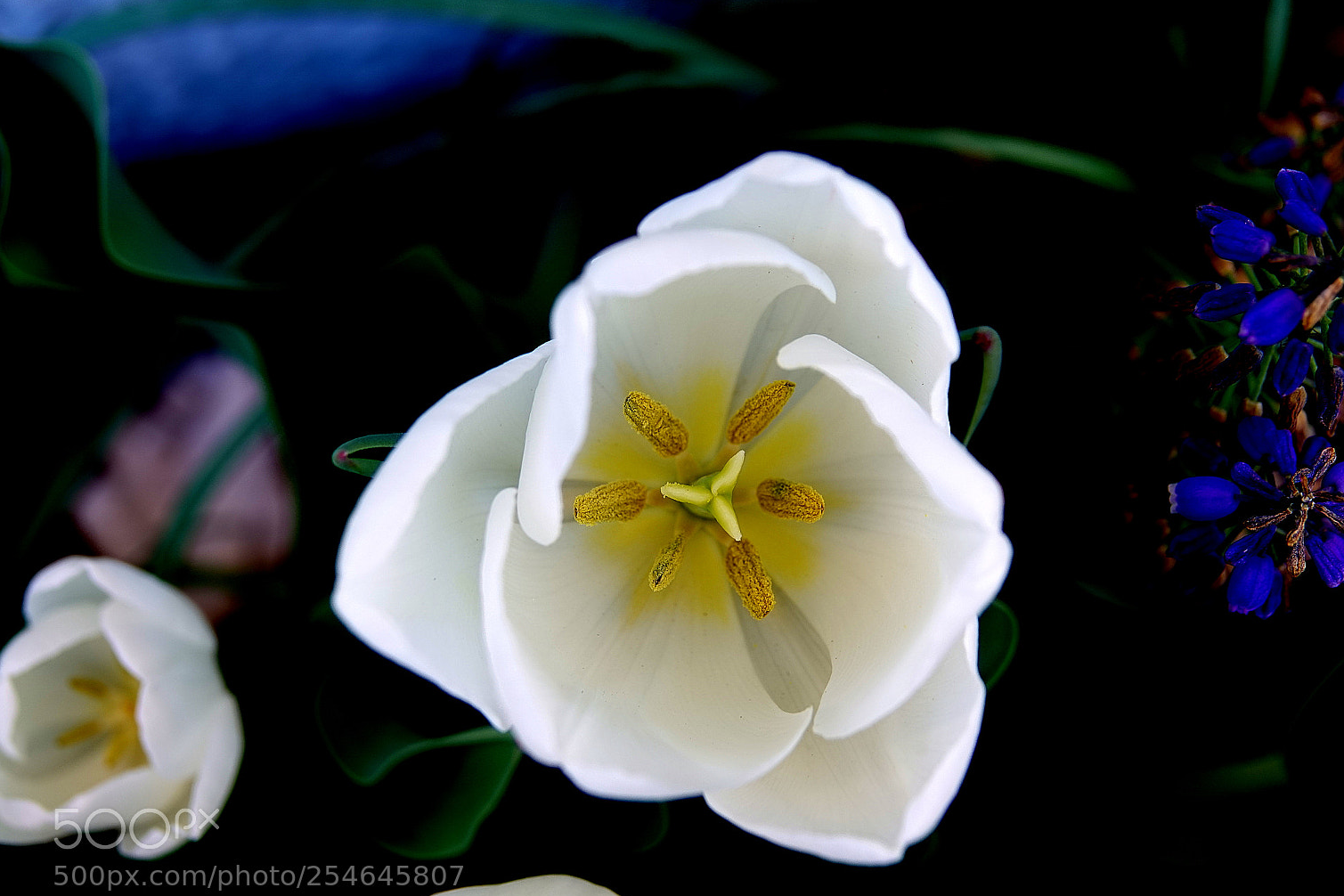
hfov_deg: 37.5
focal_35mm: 53
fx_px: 1979
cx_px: 711
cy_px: 471
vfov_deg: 25.5
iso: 100
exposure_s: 1/60
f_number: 3.2
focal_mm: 18.21
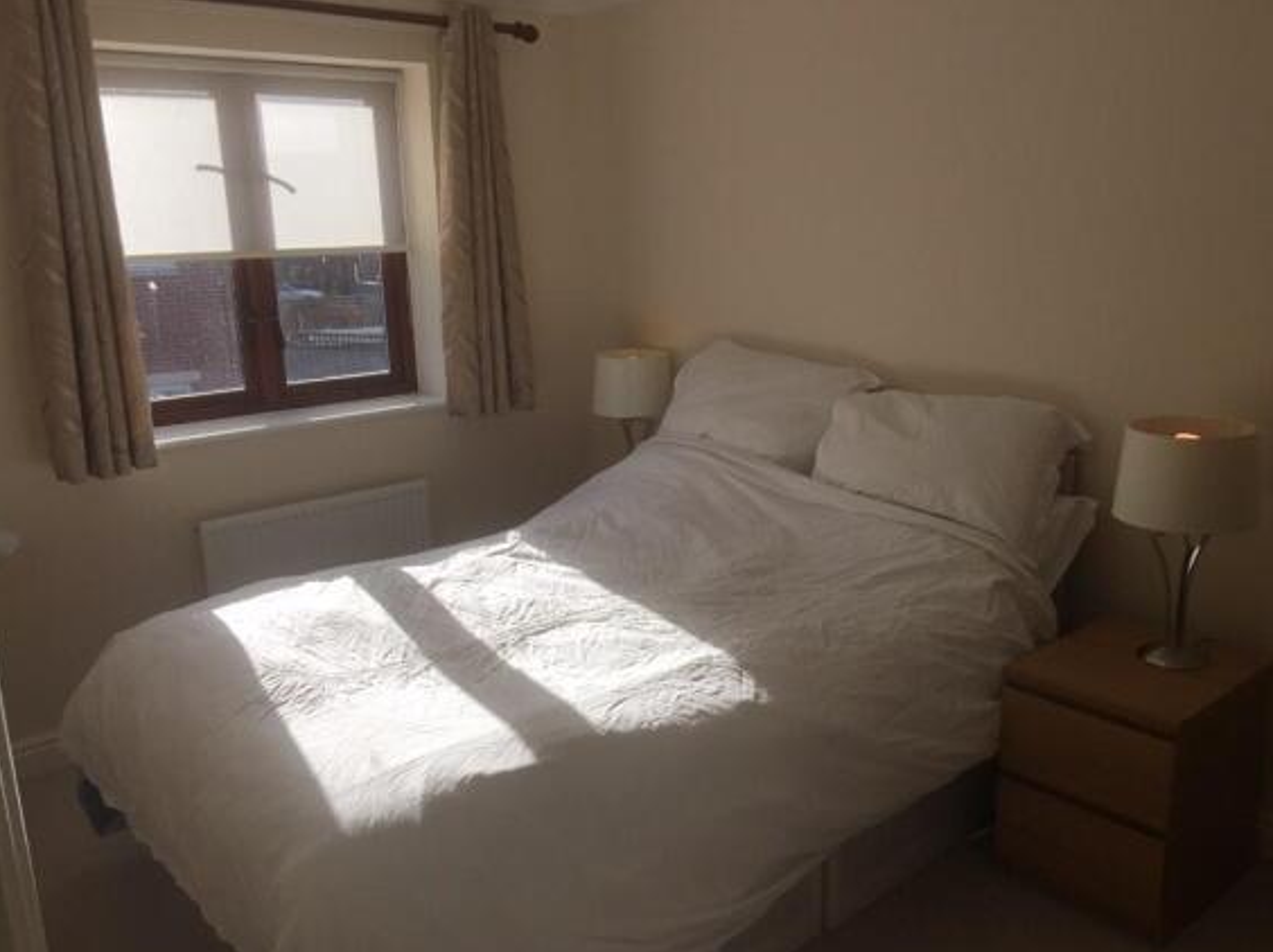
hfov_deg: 60.0
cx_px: 649
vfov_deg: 46.7
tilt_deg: -13.8
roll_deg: +0.5
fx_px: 1102
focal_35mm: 30
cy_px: 491
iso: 32
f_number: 2.2
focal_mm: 4.15
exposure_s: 1/860
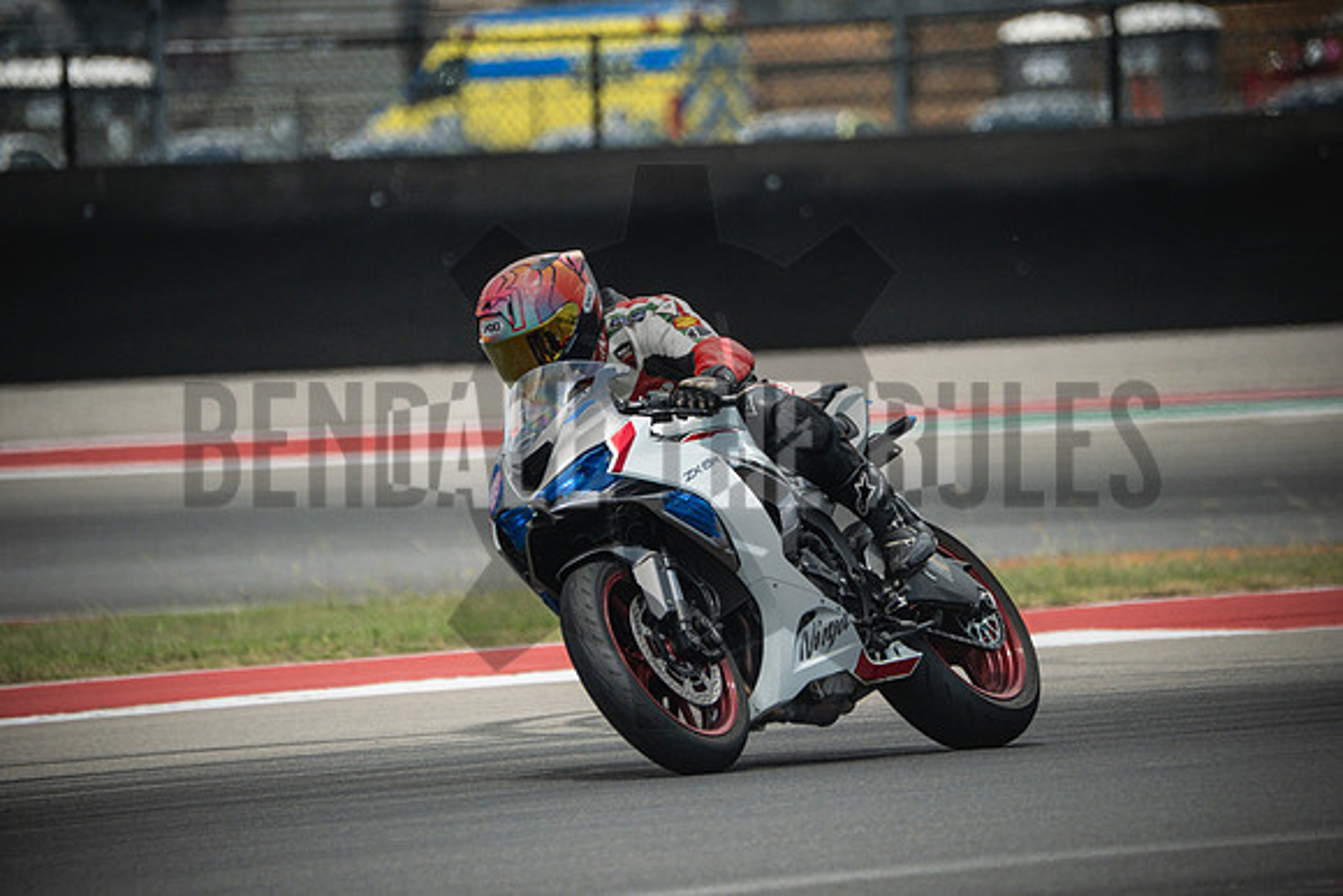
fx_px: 22388
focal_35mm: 600
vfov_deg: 2.3
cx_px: 672
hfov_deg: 3.4
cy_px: 448
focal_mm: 400
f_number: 5.6
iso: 1250
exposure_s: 1/1600
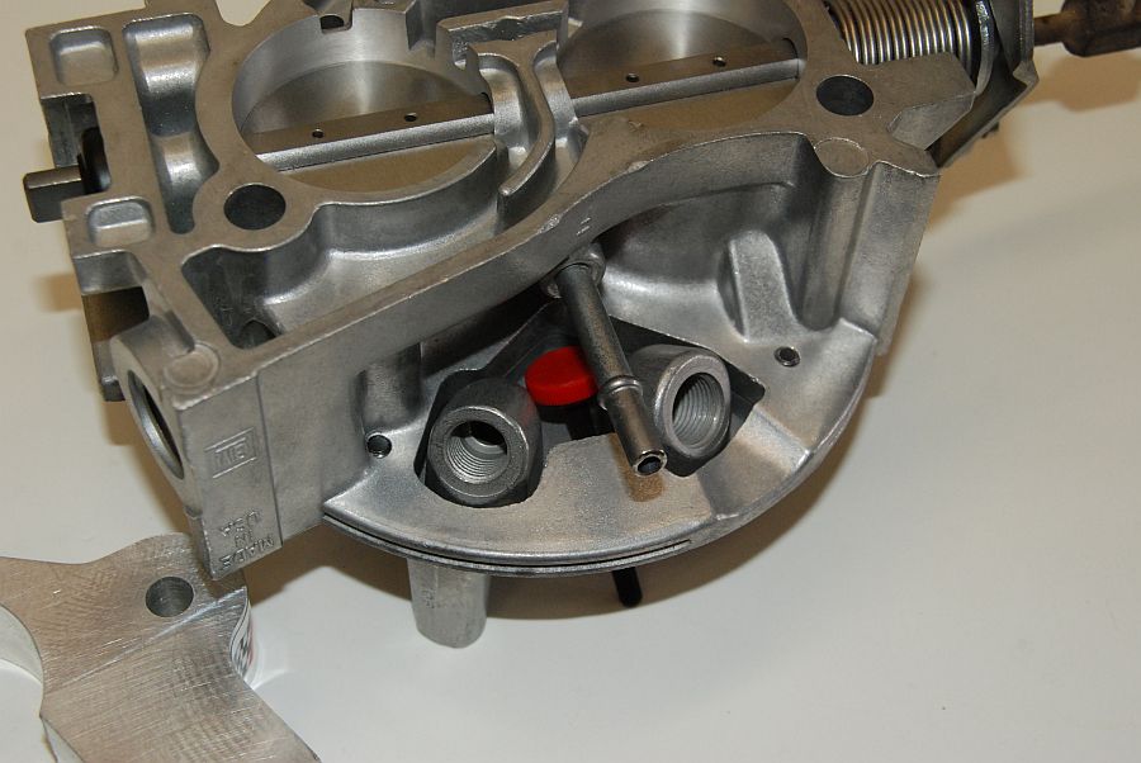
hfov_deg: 33.4
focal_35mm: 60
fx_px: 1903
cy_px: 382
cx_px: 570
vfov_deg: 22.7
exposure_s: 1/200
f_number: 8
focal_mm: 40
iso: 800
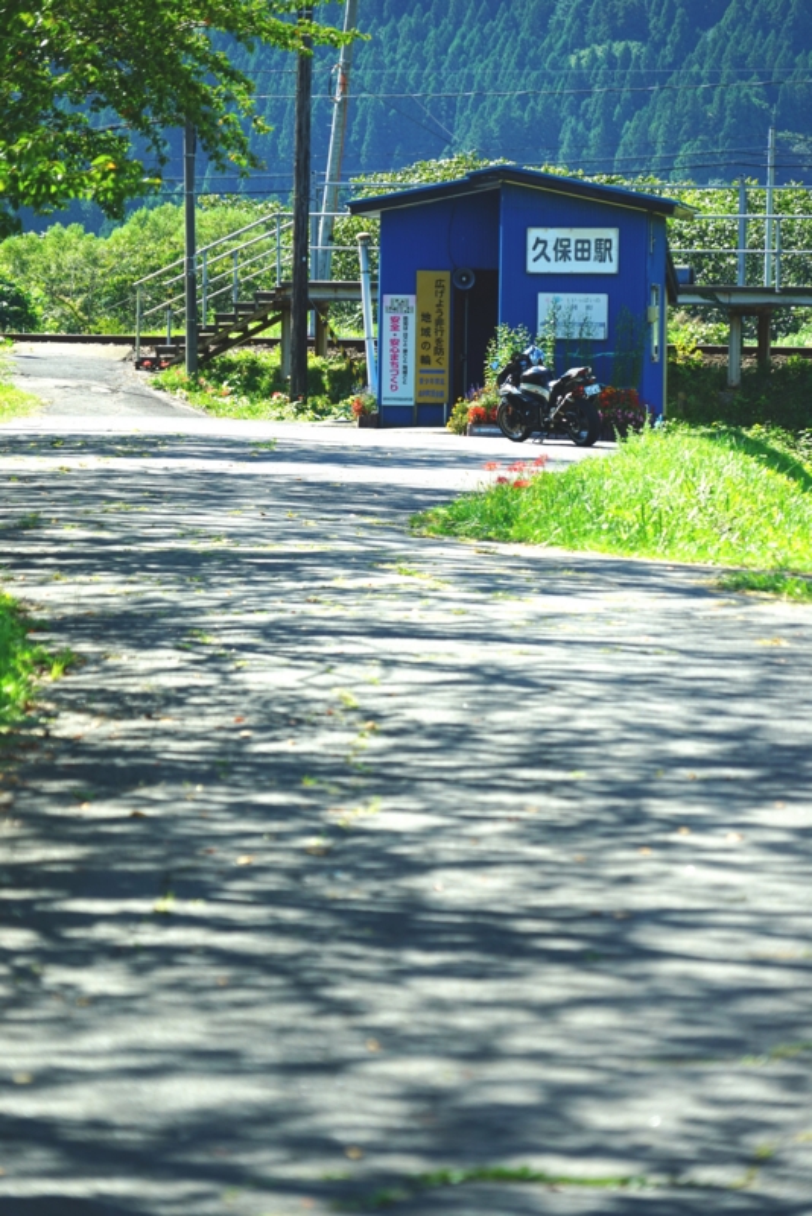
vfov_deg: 12.2
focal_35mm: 169
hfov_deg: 8.1
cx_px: 406
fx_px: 5712
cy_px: 608
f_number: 5.6
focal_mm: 169
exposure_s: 1/200
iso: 200
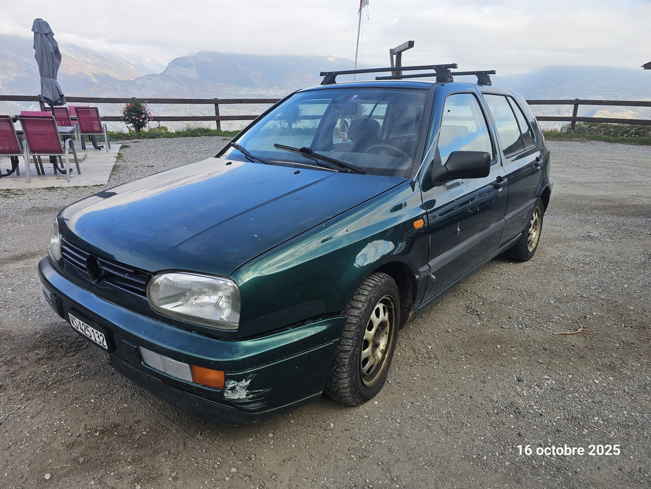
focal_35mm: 23
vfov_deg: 58.9
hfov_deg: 73.9
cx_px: 326
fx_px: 433
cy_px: 244
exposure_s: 1/719
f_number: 1.7
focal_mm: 6.3
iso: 40
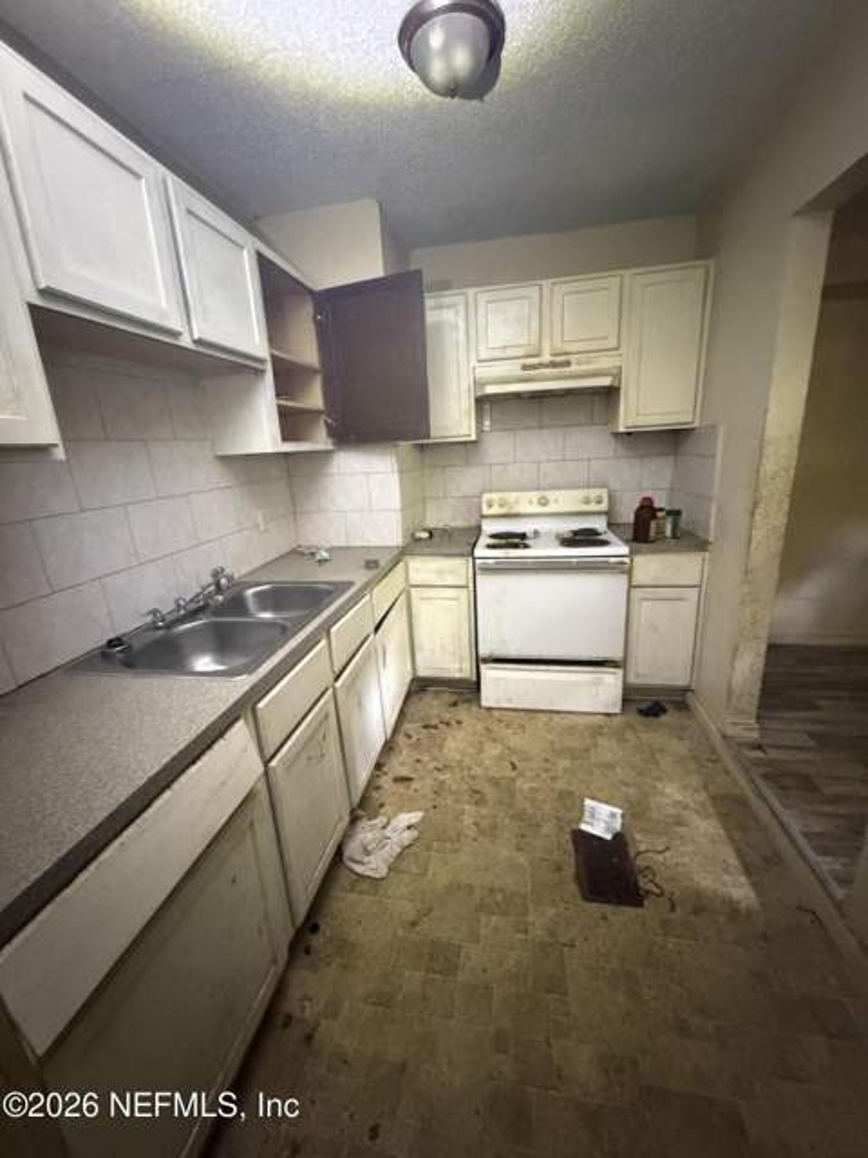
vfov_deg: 102.1
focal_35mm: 14
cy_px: 579
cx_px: 434
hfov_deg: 85.7
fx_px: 468
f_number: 2.2
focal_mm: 2.22
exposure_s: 1/53
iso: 1250
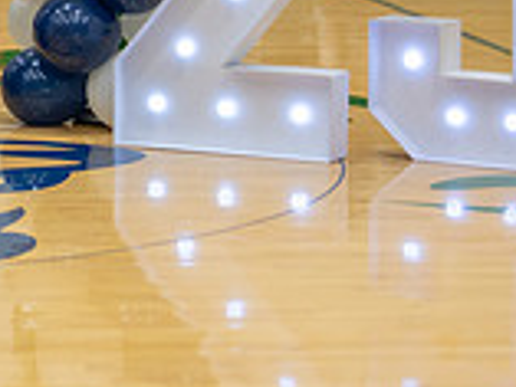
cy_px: -151
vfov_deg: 7.7
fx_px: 2834
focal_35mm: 190
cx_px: -352
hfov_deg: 9.9
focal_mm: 50
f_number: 1.2
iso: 320
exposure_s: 1/400
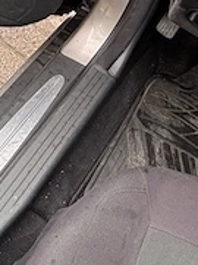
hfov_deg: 18.3
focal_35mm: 62
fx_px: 475
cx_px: 361
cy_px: 224
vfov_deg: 30.3
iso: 64
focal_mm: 2.22
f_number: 2.2
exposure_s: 1/99
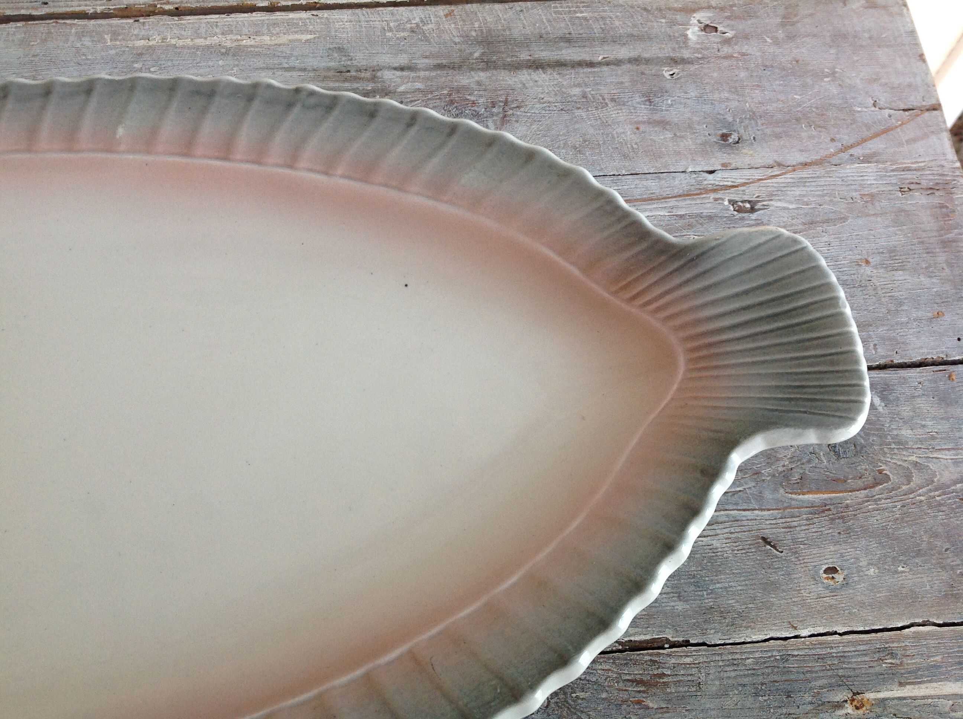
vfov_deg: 40.6
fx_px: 972
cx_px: 482
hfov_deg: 52.7
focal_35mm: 35
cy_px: 360
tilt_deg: -65.1
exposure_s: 1/120
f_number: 2.4
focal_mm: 4.28
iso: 100
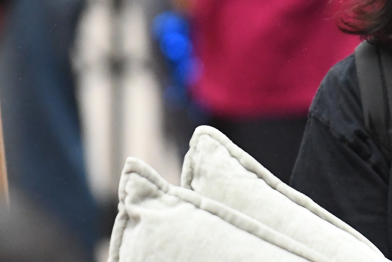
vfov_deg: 1.5
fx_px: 10247
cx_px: 469
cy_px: 54
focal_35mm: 941
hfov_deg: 2.2
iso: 4000
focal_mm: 185
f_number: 2.8
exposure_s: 1/2000
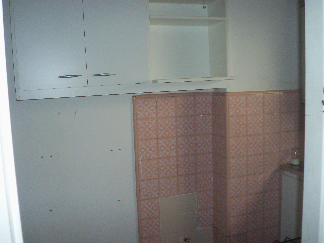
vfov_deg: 41.8
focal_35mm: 34
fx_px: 318
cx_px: 162
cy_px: 122
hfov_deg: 54.0
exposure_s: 1/30
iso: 100
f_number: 2.9
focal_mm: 5.7
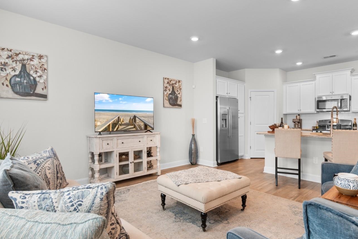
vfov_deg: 64.6
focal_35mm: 19
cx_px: 190
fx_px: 189
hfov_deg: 86.8
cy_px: 119
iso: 100
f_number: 4.5
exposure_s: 1/5
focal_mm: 10
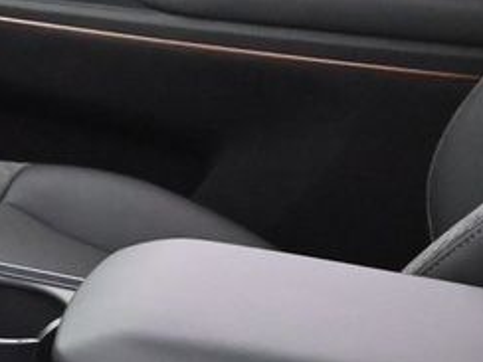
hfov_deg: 11.5
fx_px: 2135
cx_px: -523
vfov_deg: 9.5
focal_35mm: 153
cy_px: 491
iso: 8000
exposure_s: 1/60
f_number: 4
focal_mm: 24
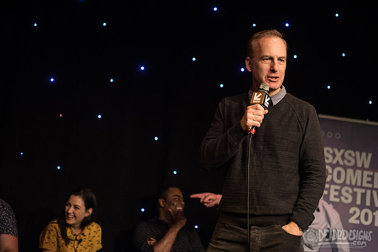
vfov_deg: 16.4
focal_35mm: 83
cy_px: 102
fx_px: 876
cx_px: 225
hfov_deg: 24.3
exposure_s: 1/400
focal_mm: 70
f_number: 3.2
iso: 2000
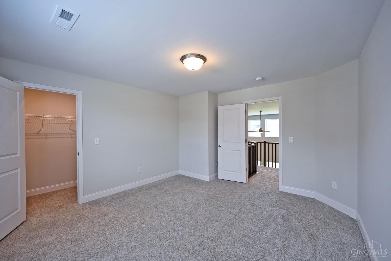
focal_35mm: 14
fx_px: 152
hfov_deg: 104.3
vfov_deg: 81.2
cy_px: 130
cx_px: 196
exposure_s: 1/60
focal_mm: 14
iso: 220
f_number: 4
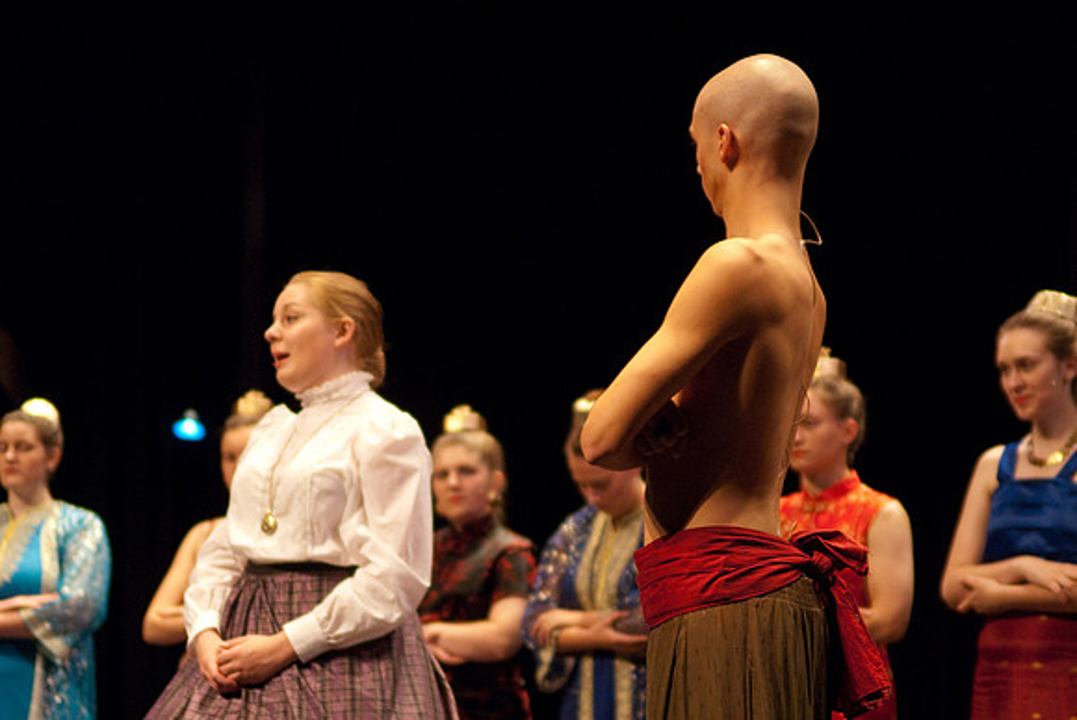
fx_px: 3594
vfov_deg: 11.4
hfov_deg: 17.0
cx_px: 538
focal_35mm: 120
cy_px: 360
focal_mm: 80
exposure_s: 1/100
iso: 1000
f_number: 2.8
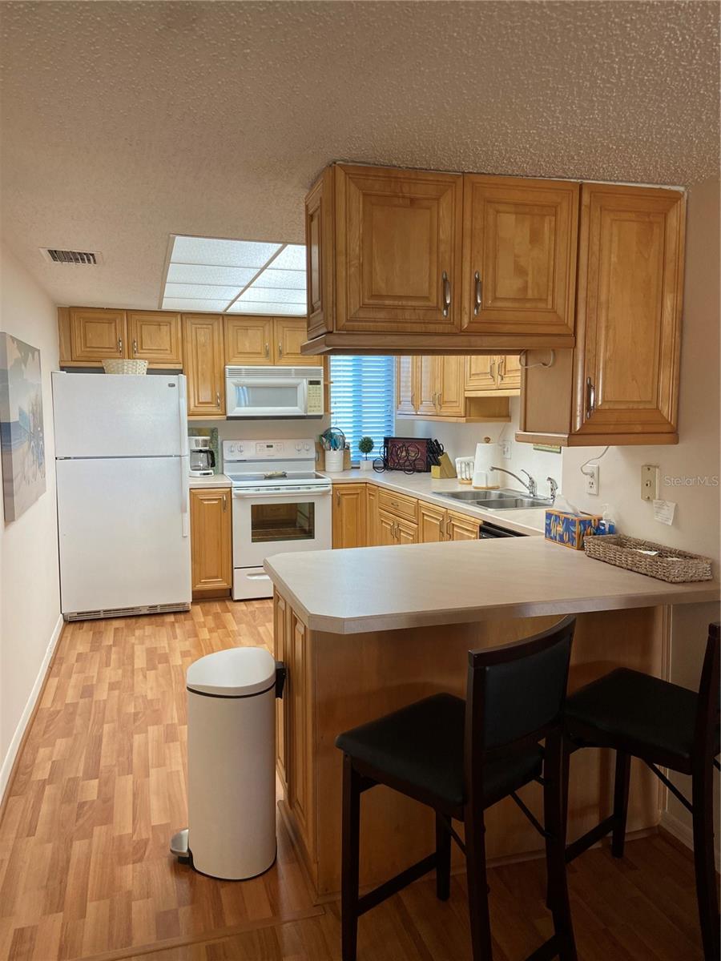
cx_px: 360
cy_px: 480
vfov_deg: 67.3
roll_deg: +0.2
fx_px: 722
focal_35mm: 26
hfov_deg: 53.1
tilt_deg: -4.7
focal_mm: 4.25
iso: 125
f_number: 1.8
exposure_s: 1/60
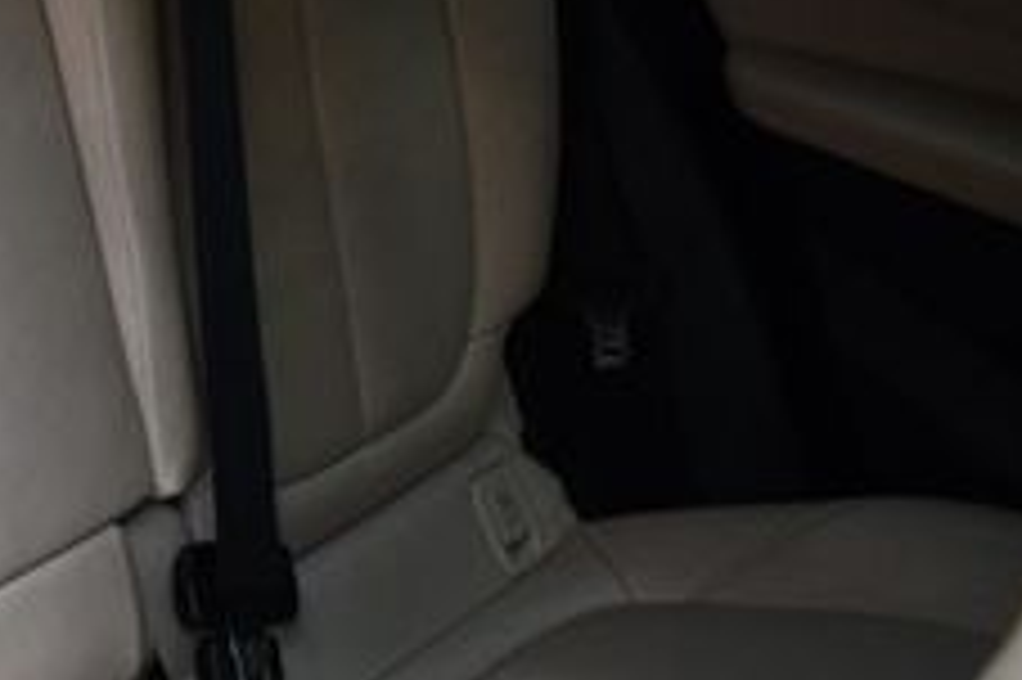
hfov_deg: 22.9
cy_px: 59
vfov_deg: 17.6
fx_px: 2156
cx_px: -396
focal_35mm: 76
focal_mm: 18
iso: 900
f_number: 3.5
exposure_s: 1/125
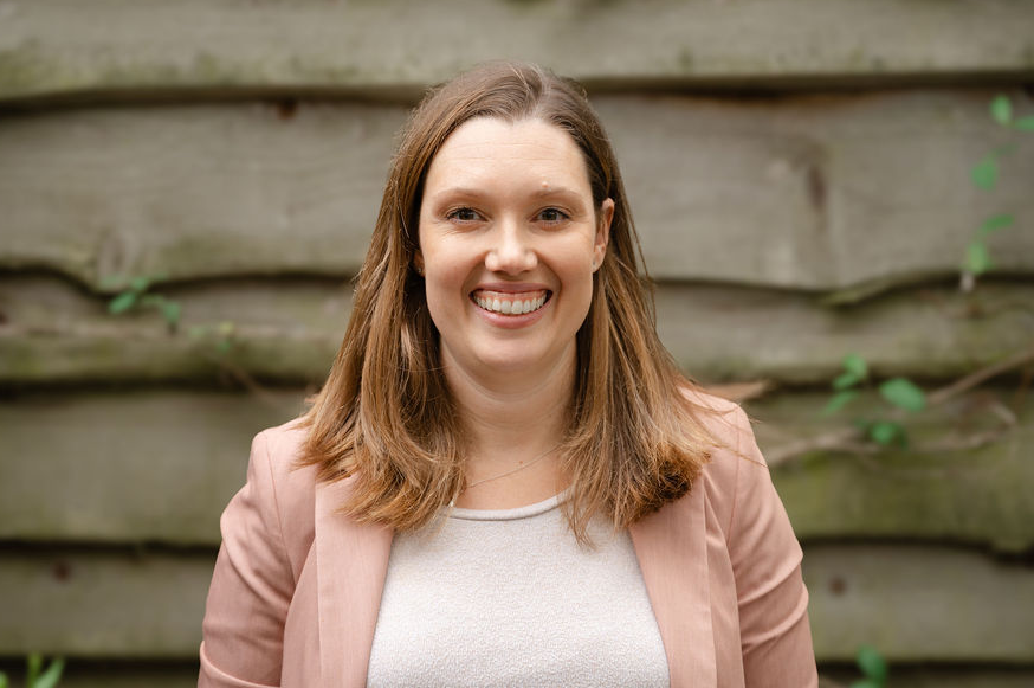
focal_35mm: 82
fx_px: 2353
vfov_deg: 16.6
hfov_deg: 24.8
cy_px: 333
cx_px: 495
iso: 200
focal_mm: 70
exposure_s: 1/125
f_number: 3.5
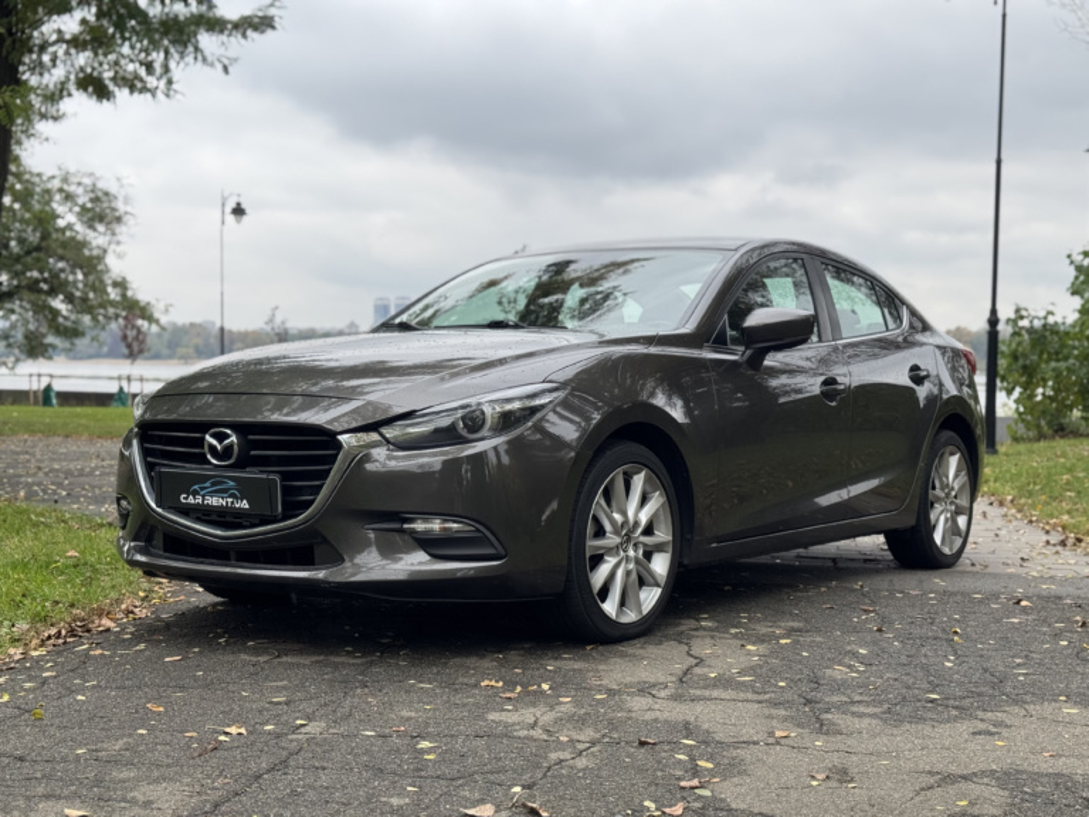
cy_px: 408
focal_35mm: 48
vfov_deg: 30.3
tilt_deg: -2.6
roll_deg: -0.5
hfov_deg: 39.7
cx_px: 544
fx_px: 1510
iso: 64
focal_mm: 6.76
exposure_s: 1/461
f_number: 1.78
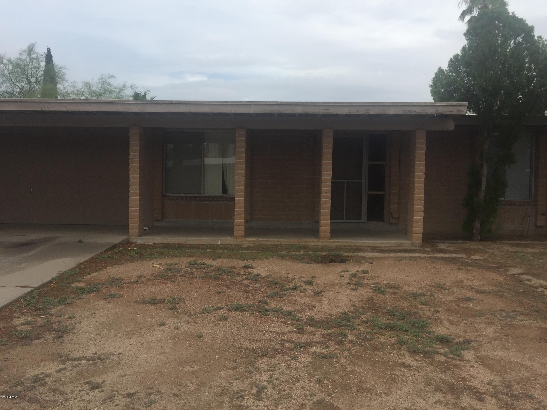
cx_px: 274
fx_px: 458
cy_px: 205
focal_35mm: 29
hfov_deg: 61.7
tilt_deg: -3.4
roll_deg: -1.5
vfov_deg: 48.2
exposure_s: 1/1582
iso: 32
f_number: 2.2
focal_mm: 4.15
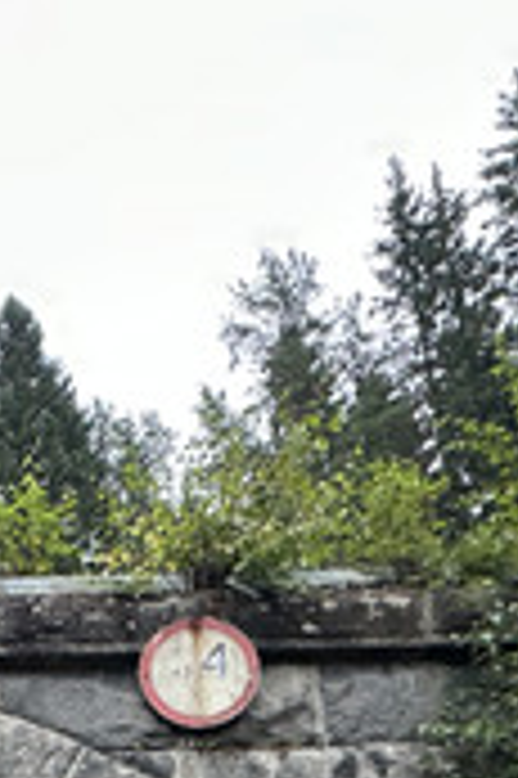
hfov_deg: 20.9
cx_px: -275
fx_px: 1168
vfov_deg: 29.8
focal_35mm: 54
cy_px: 1003
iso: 100
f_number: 2.2
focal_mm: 2.22
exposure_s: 1/99
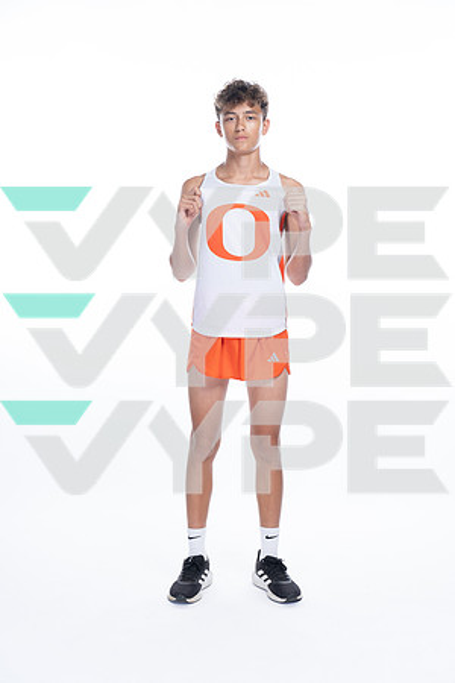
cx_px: 228
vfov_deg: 32.4
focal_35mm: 62
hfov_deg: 21.9
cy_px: 342
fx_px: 1175
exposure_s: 1/250
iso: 400
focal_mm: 62
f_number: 5.6
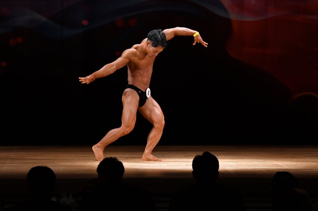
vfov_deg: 6.1
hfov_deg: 9.2
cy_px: 106
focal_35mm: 225
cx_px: 159
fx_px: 1987
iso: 3200
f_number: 5.6
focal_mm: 150
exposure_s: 1/400
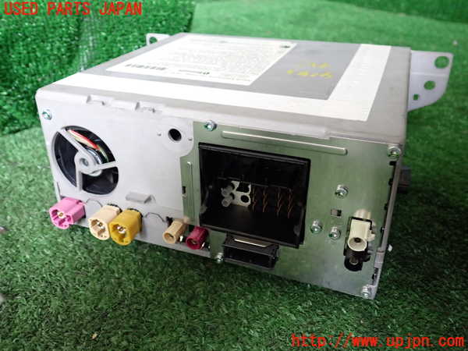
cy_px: 176
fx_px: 406
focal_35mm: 30
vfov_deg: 46.8
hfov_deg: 60.0
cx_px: 234
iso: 400
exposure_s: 1/80
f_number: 2.3
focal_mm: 5.4
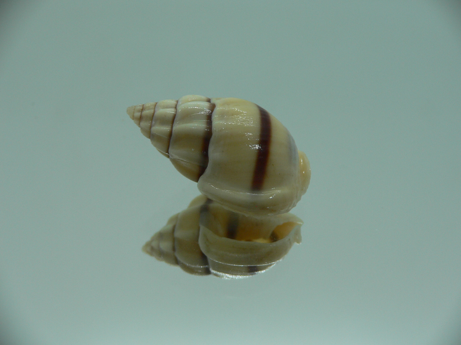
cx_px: 230
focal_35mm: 35
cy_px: 172
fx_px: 466
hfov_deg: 52.6
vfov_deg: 40.7
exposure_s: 1/60
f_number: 2.8
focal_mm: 4.6
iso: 80
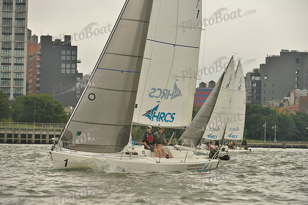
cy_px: 102
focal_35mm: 210
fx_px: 1797
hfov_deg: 9.8
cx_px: 154
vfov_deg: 6.5
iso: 400
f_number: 6.3
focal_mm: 210
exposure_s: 1/1250
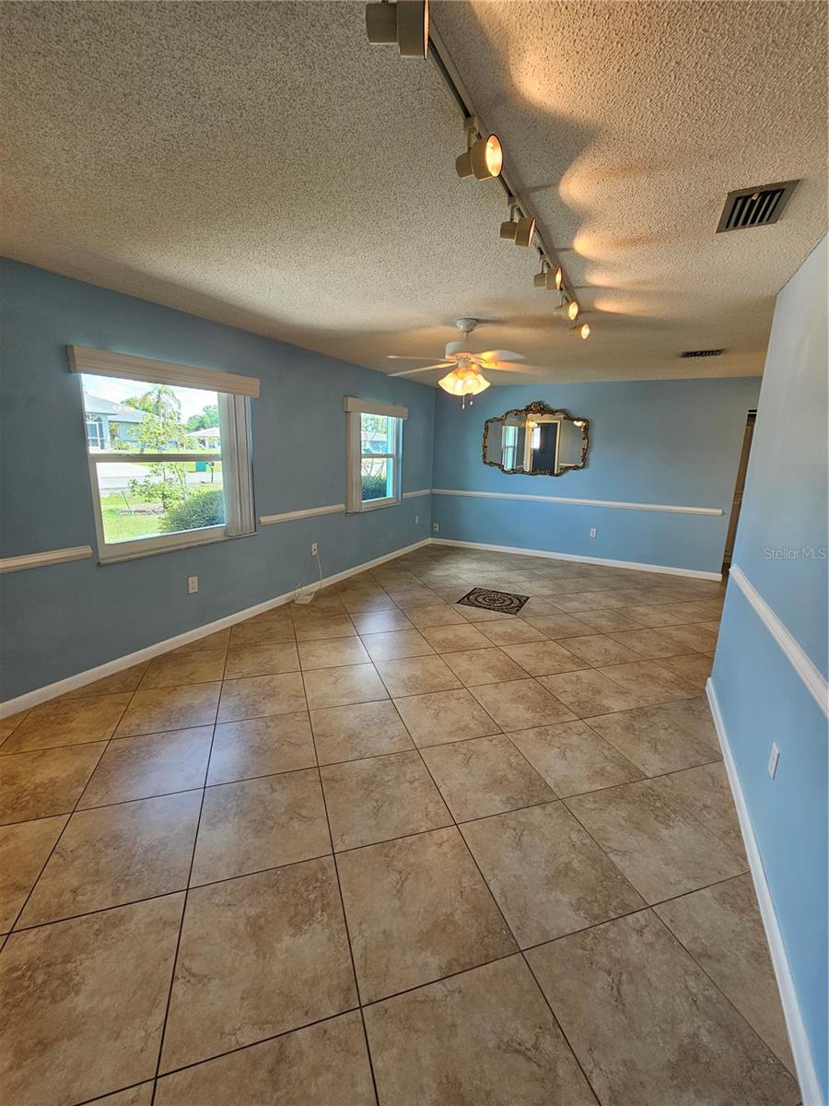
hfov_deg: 89.9
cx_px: 414
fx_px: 415
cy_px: 553
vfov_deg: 106.2
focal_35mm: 13
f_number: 2.2
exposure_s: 1/60
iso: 64
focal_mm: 2.2
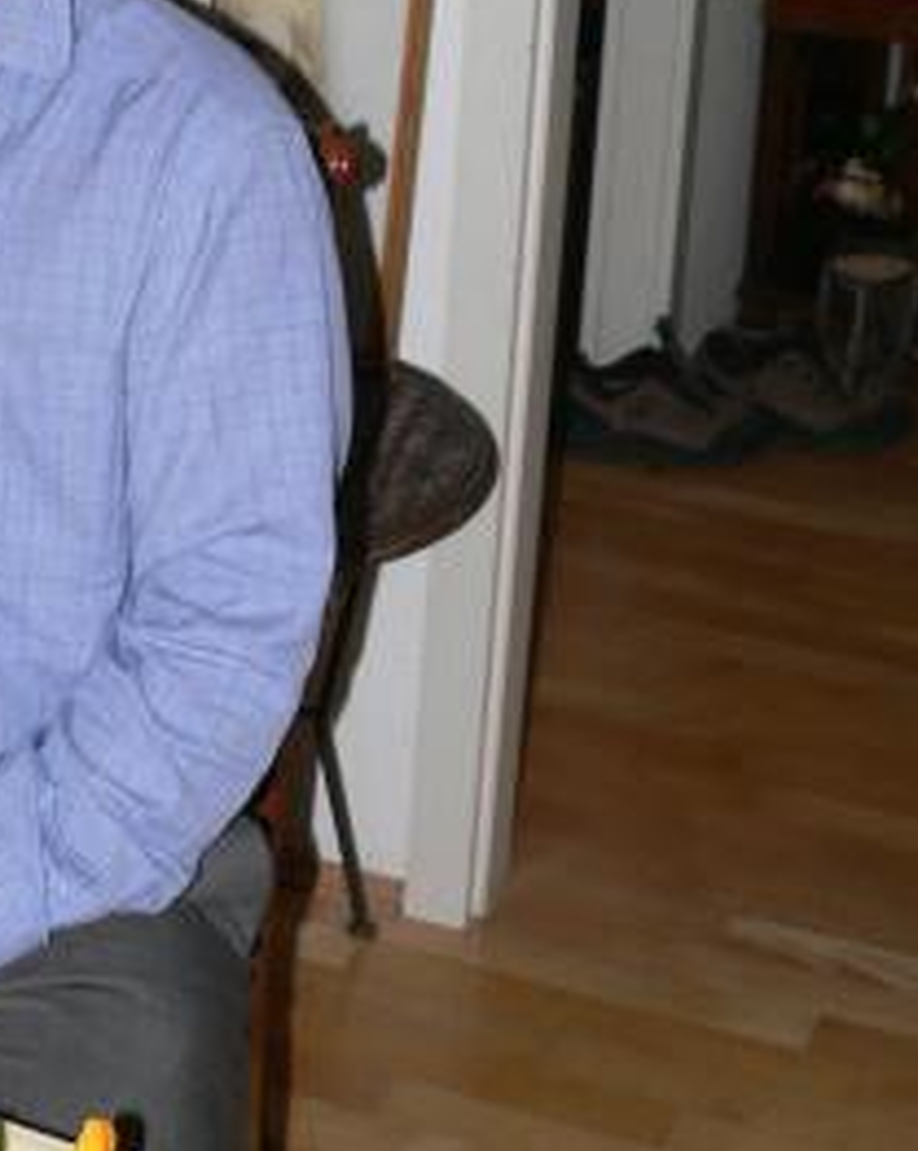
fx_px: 2926
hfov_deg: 17.4
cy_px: 114
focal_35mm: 86
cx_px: -31
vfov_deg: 21.7
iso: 100
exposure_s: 1/250
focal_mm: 6
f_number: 2.8
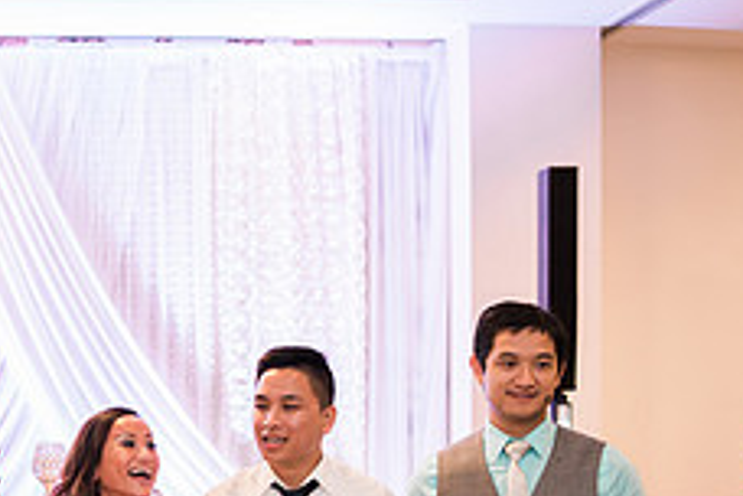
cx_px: 16
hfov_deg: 22.1
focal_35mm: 89
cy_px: 586
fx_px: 1837
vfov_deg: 14.9
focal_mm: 35
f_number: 2
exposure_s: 1/160
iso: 500
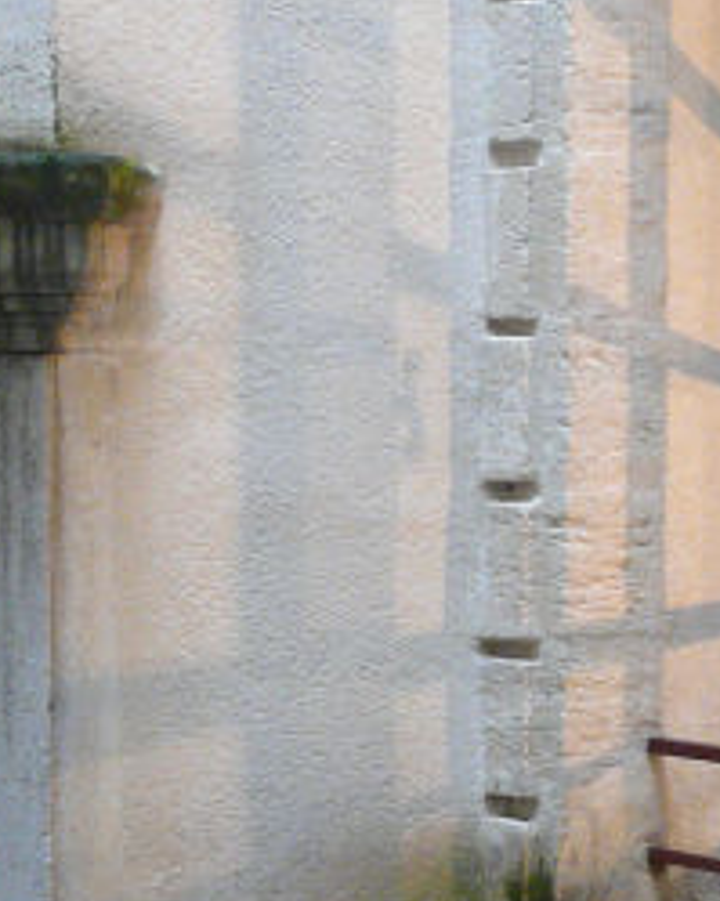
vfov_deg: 18.4
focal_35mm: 104
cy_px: 637
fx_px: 2772
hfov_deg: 14.7
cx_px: 628
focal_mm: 4.6
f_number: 2.8
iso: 200
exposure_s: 1/5
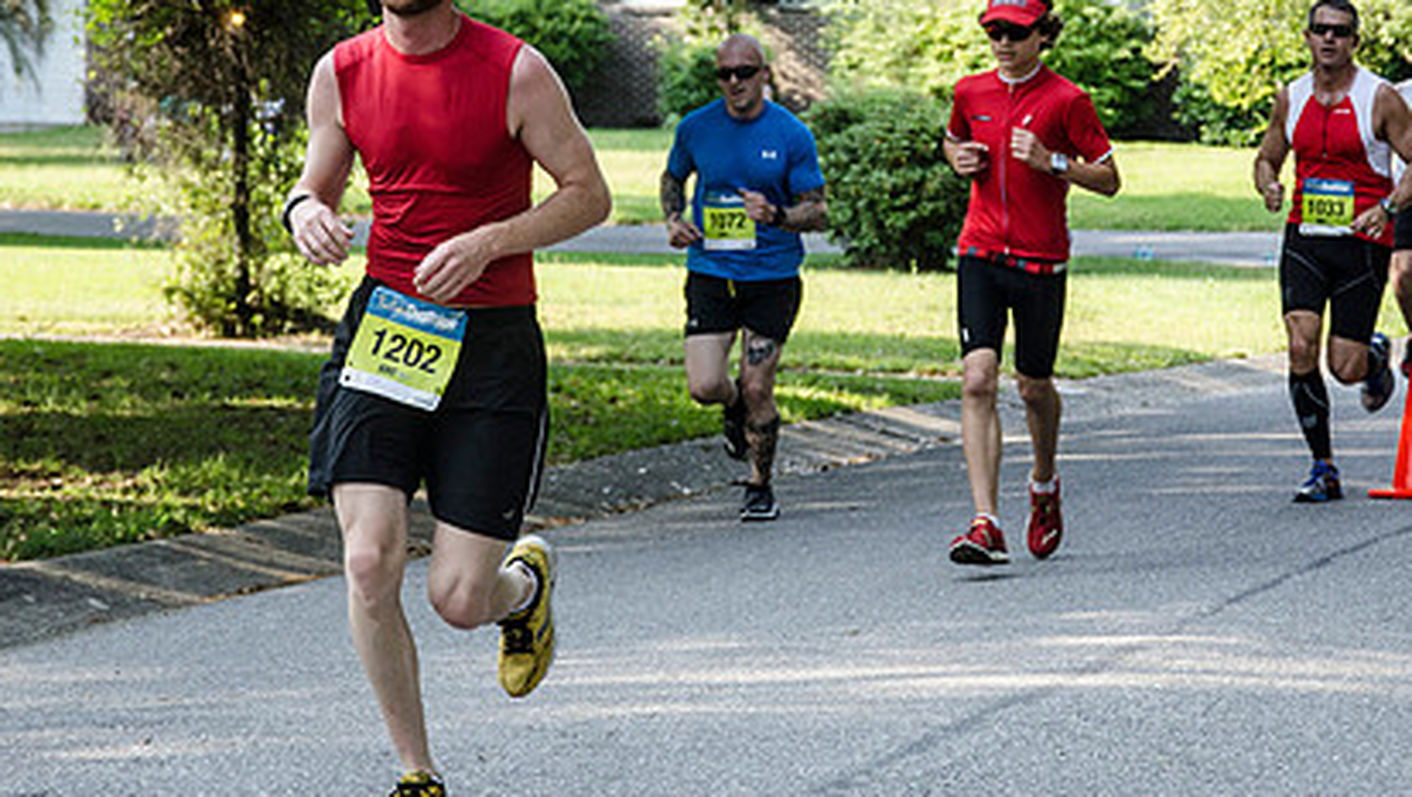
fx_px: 6594
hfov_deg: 12.2
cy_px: 239
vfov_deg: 6.9
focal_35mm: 176
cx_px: 810
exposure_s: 1/640
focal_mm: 80
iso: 800
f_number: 5.3
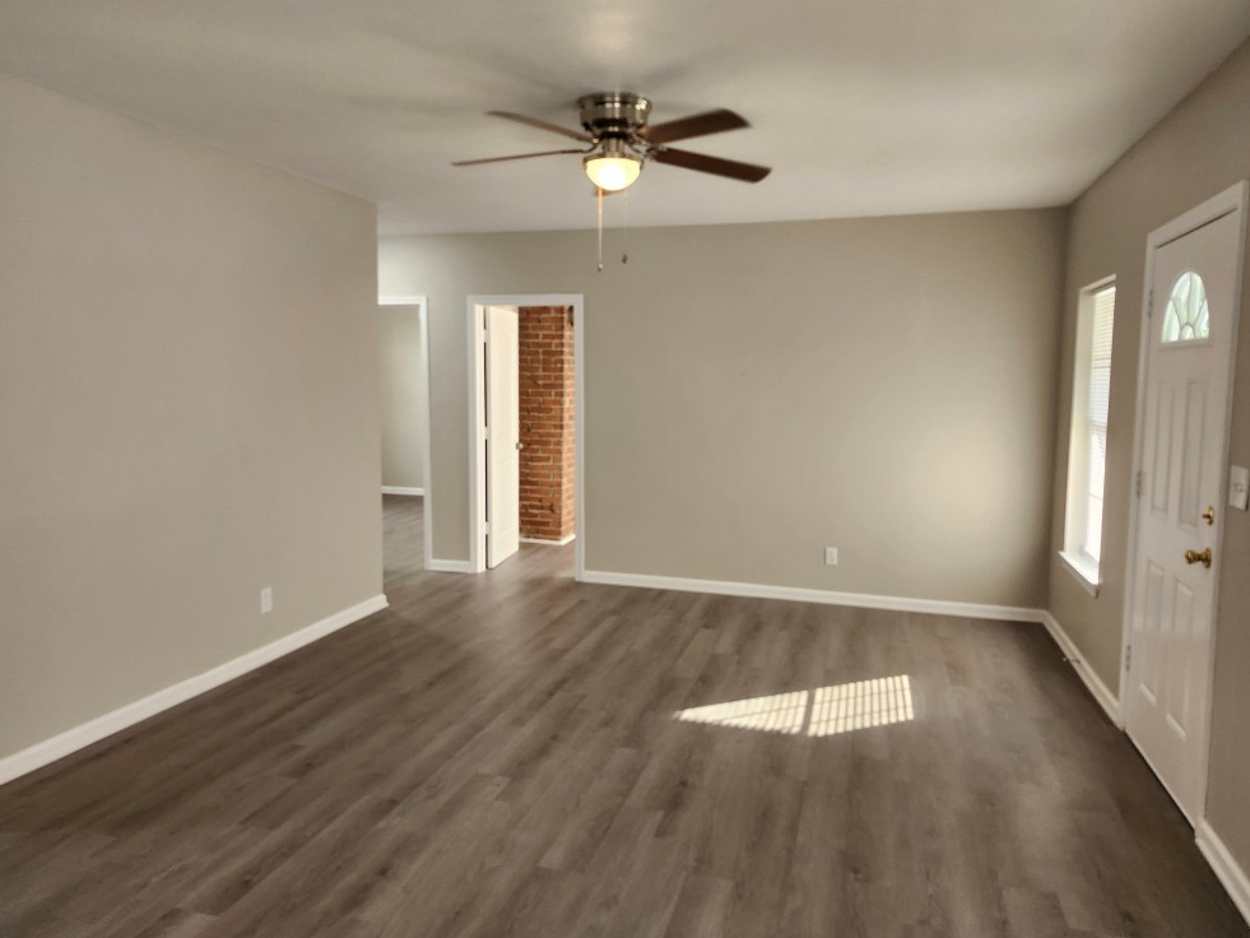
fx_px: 867
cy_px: 456
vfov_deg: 56.8
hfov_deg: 71.6
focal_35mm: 24
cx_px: 624
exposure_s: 1/120
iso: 250
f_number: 1.8
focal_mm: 5.54
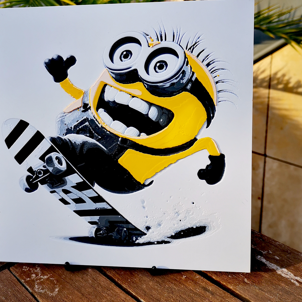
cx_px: 127
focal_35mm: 39
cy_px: 113
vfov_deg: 42.5
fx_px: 385
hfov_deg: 42.7
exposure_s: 1/1122
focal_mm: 4.75
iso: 50
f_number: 1.8
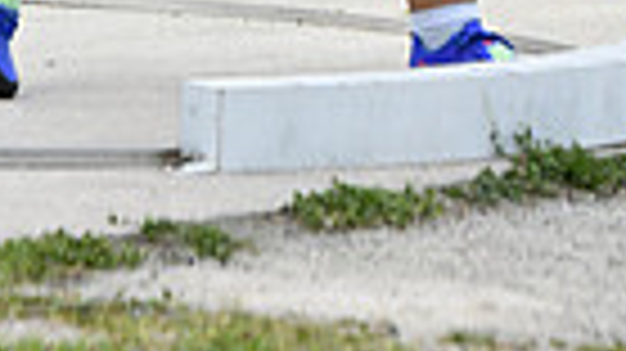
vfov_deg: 1.9
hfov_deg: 3.5
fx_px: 10319
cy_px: -562
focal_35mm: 622
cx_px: 360
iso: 1600
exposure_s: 1/3200
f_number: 5
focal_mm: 122
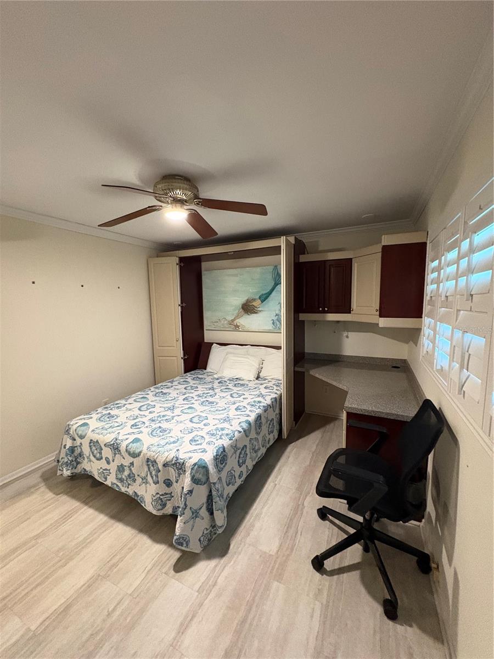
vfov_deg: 102.1
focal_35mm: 14
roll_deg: +0.8
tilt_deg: -5.7
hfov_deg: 85.7
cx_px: 247
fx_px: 266
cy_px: 330
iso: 640
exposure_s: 1/60
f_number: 2.2
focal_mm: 2.22
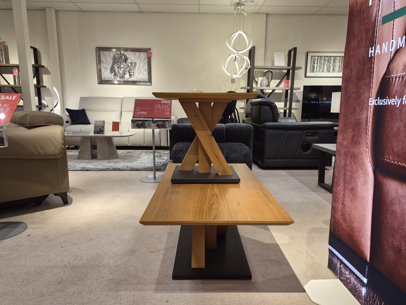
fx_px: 281
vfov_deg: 56.8
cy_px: 158
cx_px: 206
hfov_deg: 71.6
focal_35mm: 24
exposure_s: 1/100
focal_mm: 5.4
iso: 125
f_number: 1.8
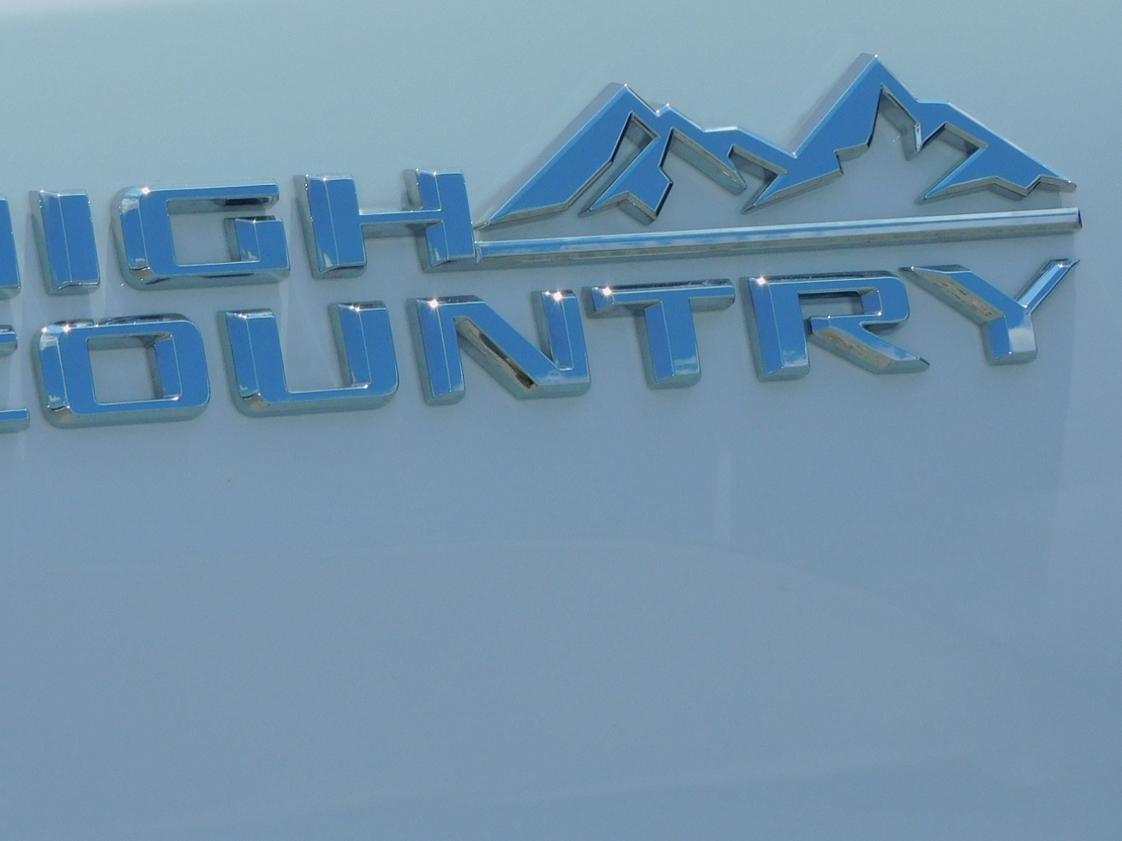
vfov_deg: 5.0
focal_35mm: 295
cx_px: 463
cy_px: 183
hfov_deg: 6.7
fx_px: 9563
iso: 125
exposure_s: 1/1250
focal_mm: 30.5
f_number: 5.2
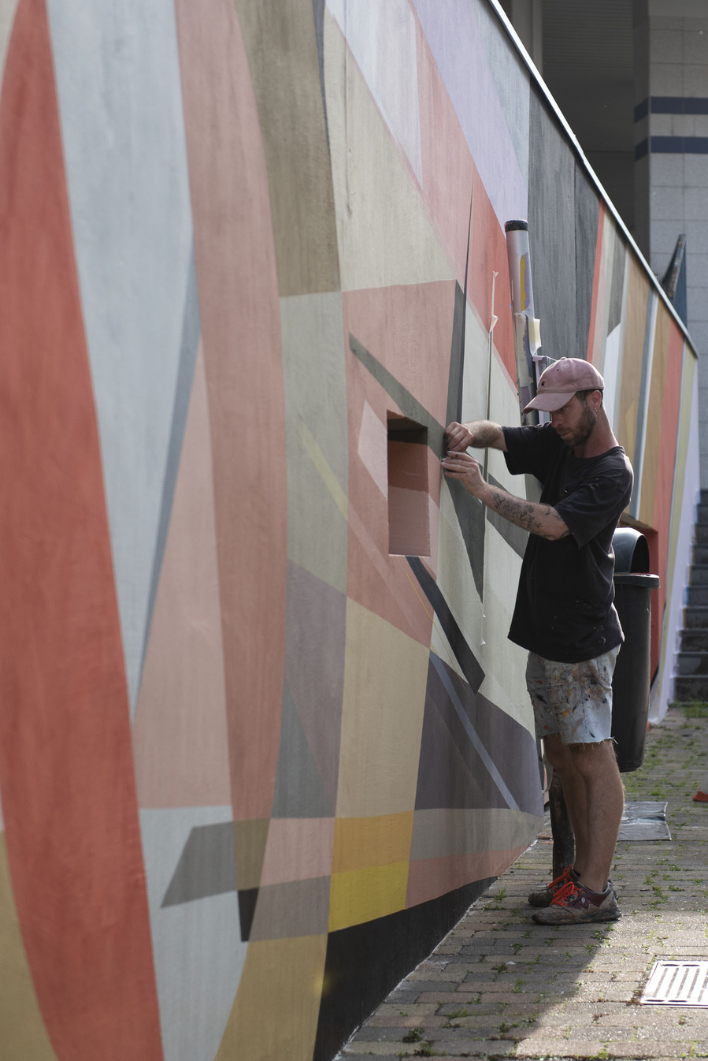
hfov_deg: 13.2
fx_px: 3064
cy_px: 442
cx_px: 502
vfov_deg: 19.6
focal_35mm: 104
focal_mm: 70
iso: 100
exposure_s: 1/800
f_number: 3.2
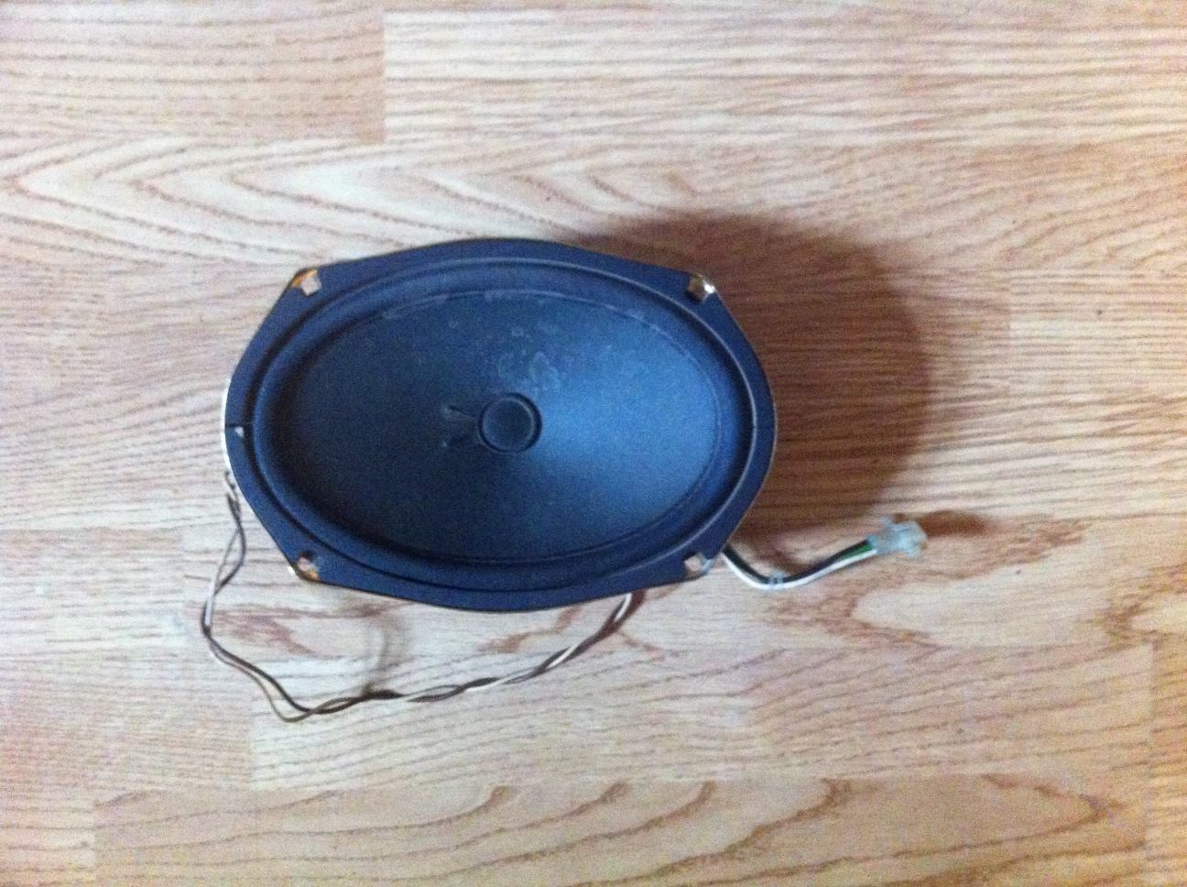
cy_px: 444
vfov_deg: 40.6
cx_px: 594
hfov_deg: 52.7
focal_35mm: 35
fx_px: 1198
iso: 1000
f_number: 2.8
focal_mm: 3.85
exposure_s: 1/15
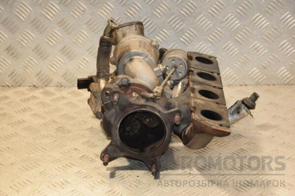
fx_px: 639
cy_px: 98
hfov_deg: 26.0
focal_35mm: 78
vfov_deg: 17.5
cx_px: 148
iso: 800
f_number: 5
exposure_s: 1/160
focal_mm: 52
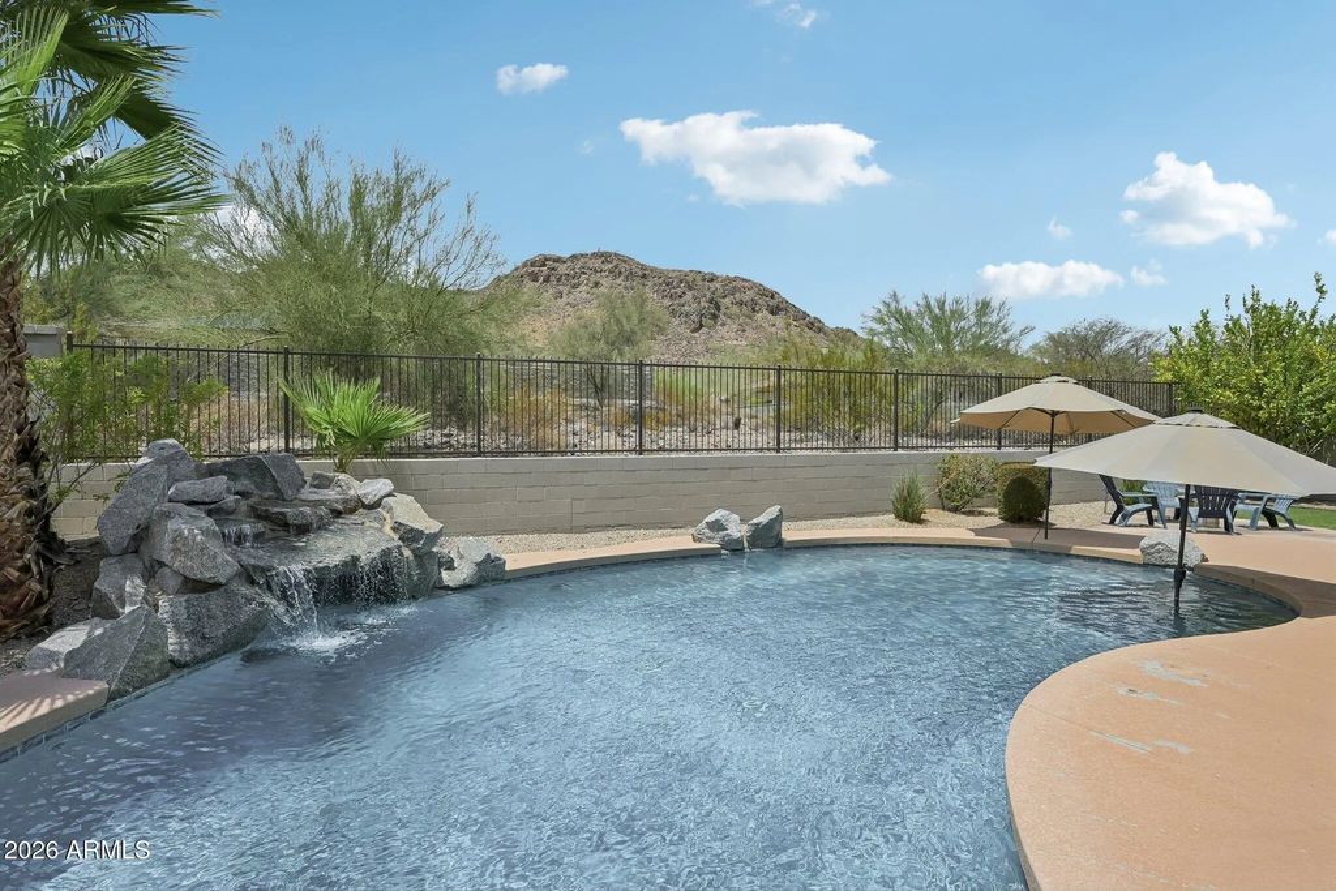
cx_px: 668
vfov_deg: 67.4
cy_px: 446
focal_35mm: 18
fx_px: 668
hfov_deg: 90.0
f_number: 8
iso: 640
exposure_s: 1/2000
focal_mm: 18
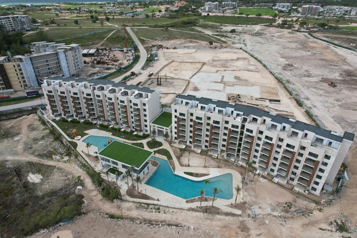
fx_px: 218
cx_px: 178
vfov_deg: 57.2
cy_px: 119
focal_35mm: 22
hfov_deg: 78.6
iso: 100
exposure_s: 1/320
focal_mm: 8.38
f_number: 2.8
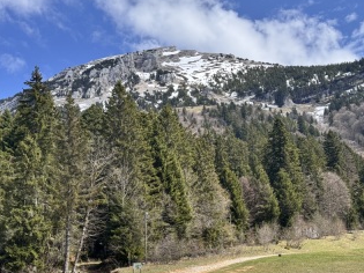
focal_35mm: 61
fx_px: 641
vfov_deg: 24.0
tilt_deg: +18.8
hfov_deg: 31.7
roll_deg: +2.2
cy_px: 161
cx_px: 171
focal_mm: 6.76
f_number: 1.78
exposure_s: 1/2415
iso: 64
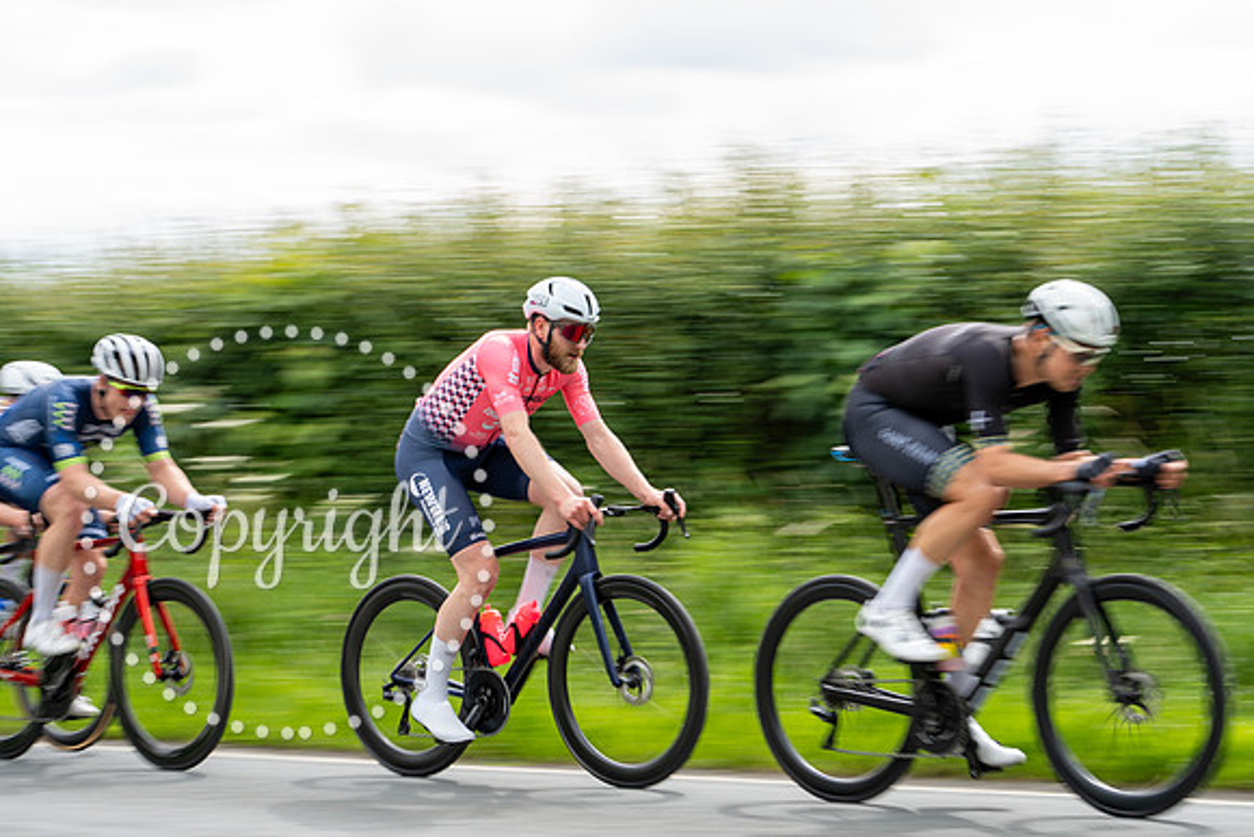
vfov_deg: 13.8
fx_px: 3449
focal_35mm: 99
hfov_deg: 20.6
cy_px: 418
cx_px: 627
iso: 100
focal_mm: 99
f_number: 7.1
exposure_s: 1/60
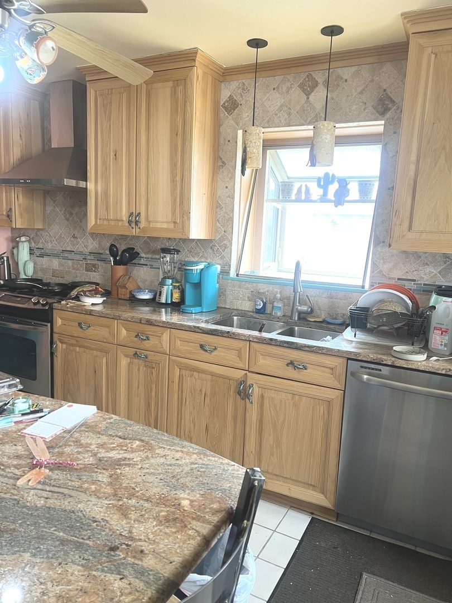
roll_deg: -3.5
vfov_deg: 67.3
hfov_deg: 53.1
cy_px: 302
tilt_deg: -9.5
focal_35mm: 26
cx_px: 226
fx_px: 453
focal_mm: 5.7
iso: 80
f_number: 1.5
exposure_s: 1/60
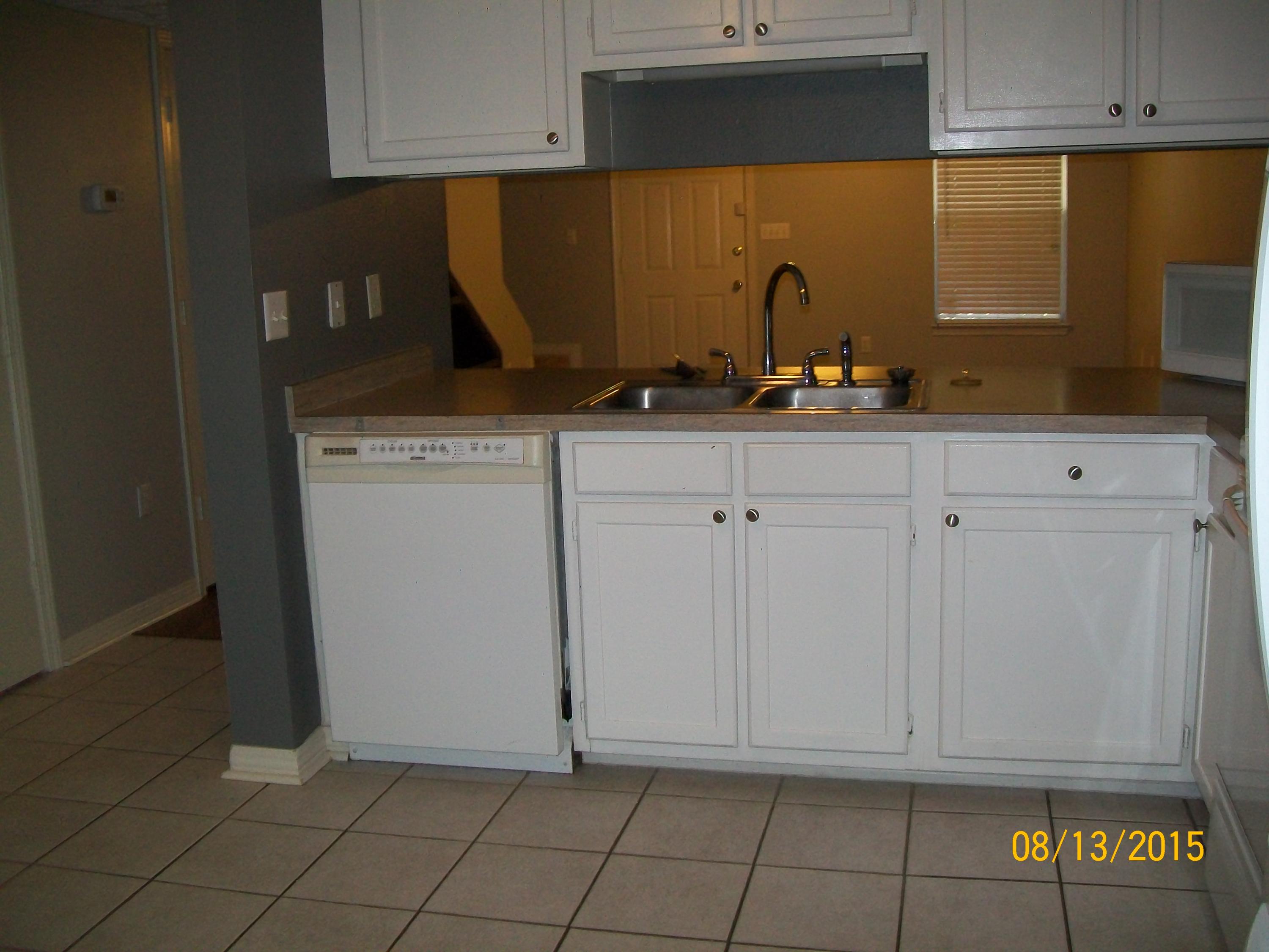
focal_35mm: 34
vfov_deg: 41.8
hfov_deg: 54.0
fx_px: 1246
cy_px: 476
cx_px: 634
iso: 160
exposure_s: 1/60
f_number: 2.7
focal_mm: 6.1
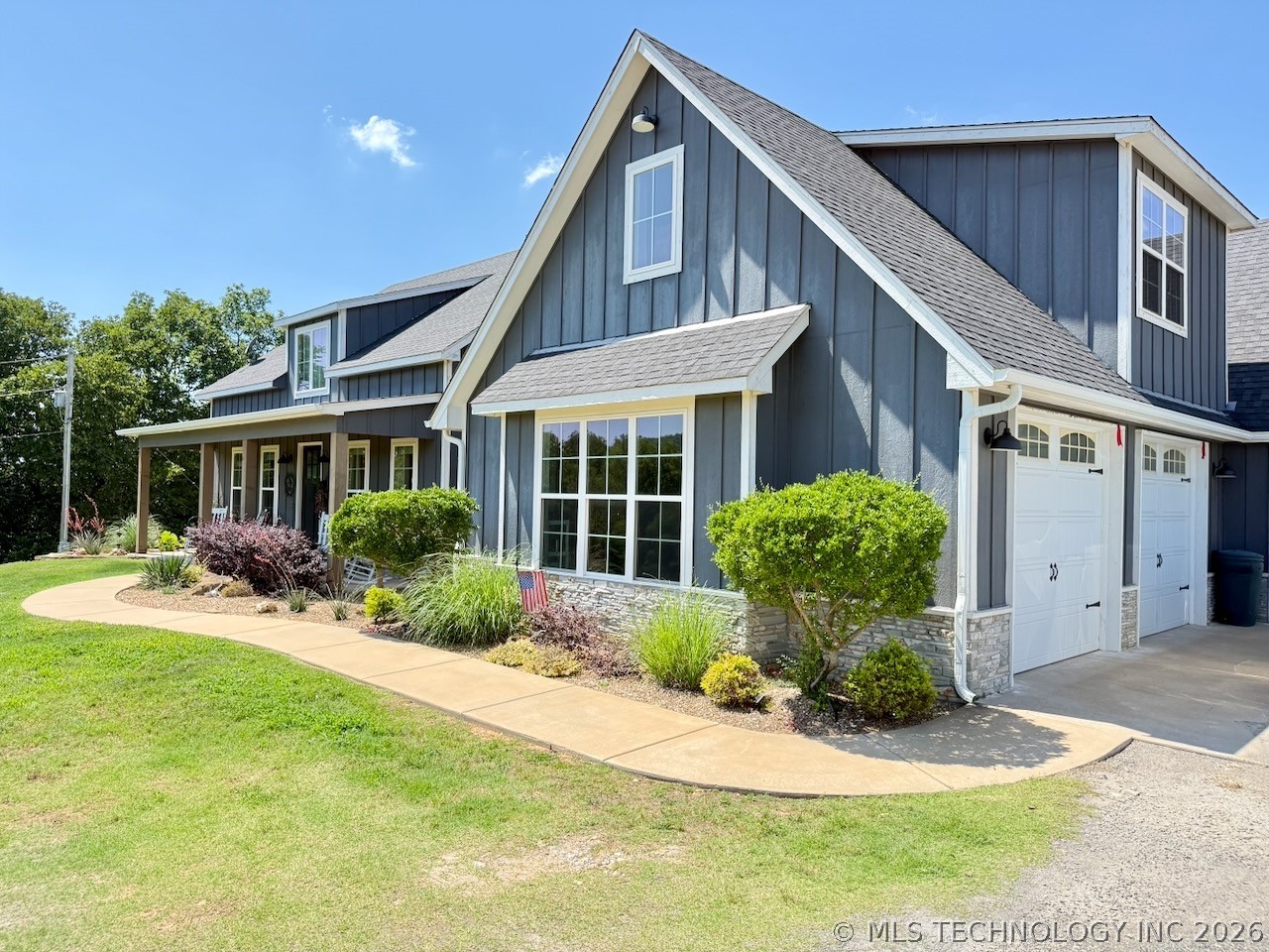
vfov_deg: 56.8
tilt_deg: +0.8
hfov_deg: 71.6
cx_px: 634
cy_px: 476
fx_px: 880
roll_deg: -1.2
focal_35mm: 24
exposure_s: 1/1585
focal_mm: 6.76
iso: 100
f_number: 1.78
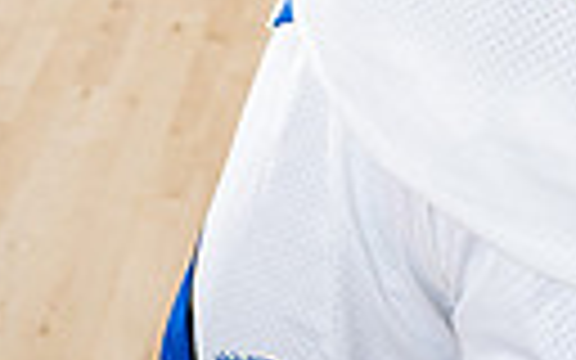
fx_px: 1742
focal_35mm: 111
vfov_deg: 9.9
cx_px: 567
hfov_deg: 18.3
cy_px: -594
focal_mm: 31
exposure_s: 1/250
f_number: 8
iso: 640
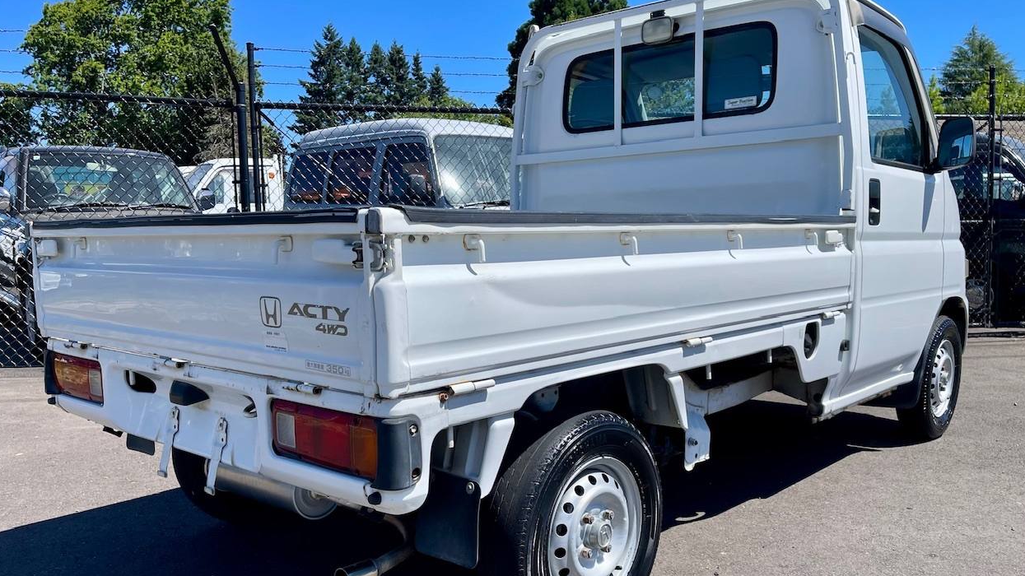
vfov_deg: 41.4
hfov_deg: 67.9
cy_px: 327
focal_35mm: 28
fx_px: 761
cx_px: 508
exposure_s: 1/3663
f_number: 1.6
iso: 32
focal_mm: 5.1
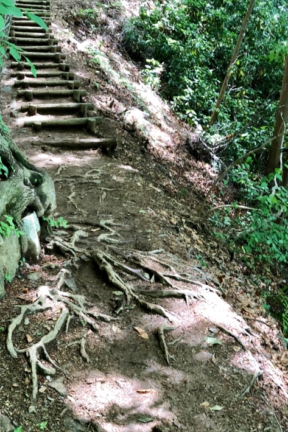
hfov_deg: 31.1
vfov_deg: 46.1
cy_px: 262
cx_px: 59
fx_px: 504
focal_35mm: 42
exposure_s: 1/20
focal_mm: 4
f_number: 1.8
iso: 40
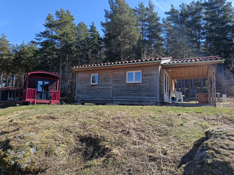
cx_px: 117
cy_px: 88
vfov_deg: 56.8
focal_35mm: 24
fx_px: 162
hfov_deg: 71.6
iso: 505
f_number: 1.75
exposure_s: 1/900
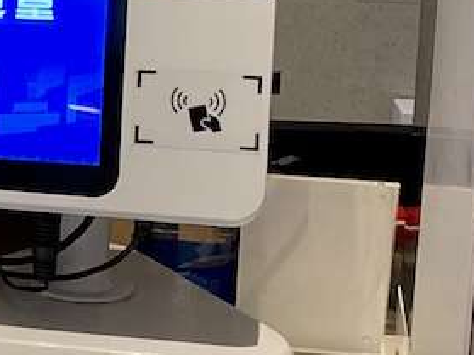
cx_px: -348
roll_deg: +1.7
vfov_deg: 10.5
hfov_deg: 12.9
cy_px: 9
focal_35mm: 140
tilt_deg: -14.8
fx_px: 1916
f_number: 1.8
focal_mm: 4.25
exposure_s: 1/121
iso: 125
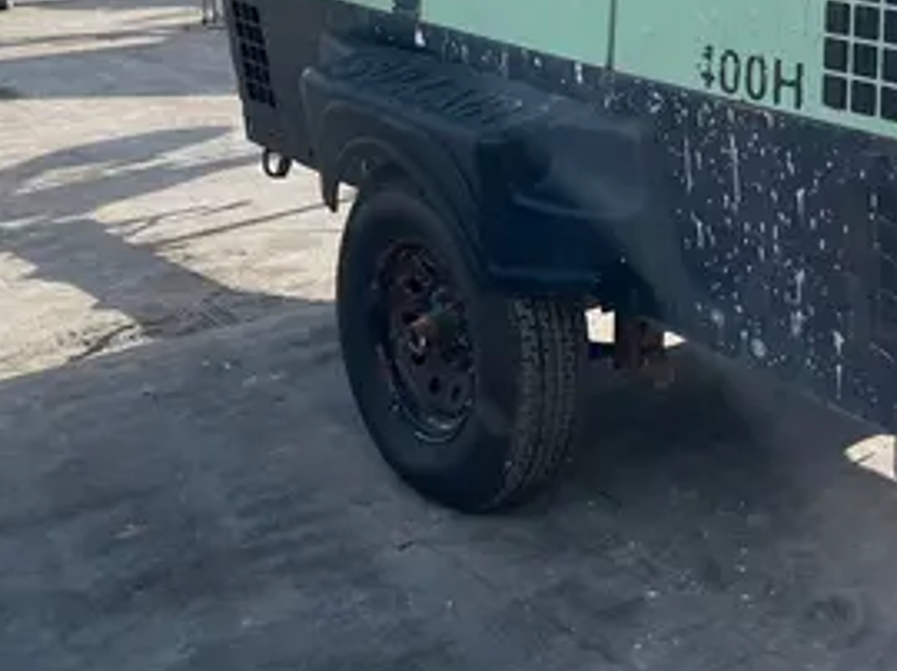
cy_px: 32
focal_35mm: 53
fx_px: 1372
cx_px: 718
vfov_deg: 26.3
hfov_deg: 35.1
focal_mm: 5.1
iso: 50
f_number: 1.6
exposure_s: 1/1776
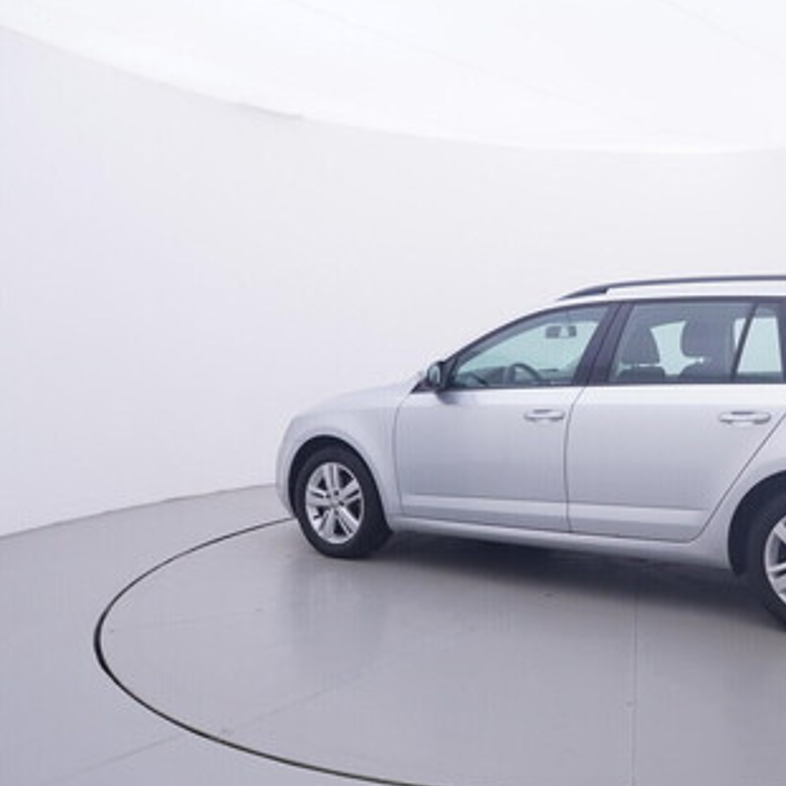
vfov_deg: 48.8
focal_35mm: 34
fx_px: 867
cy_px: 388
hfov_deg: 45.9
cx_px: 646
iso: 200
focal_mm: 15
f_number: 5
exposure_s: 1/80
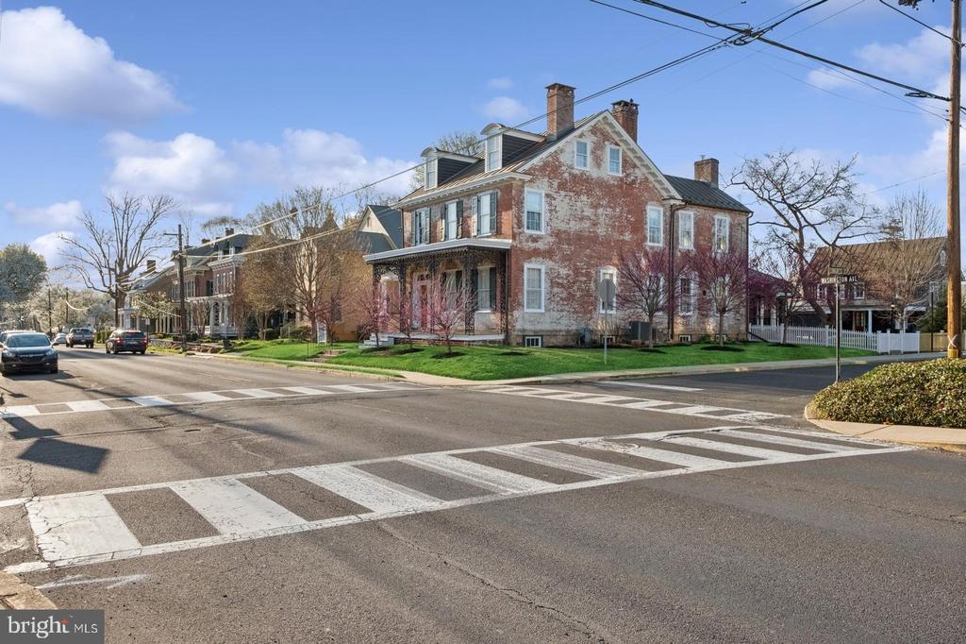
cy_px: 322
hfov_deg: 71.5
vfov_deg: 51.3
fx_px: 671
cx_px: 483
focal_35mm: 25
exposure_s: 1/450
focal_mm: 16.4
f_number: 8
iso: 640
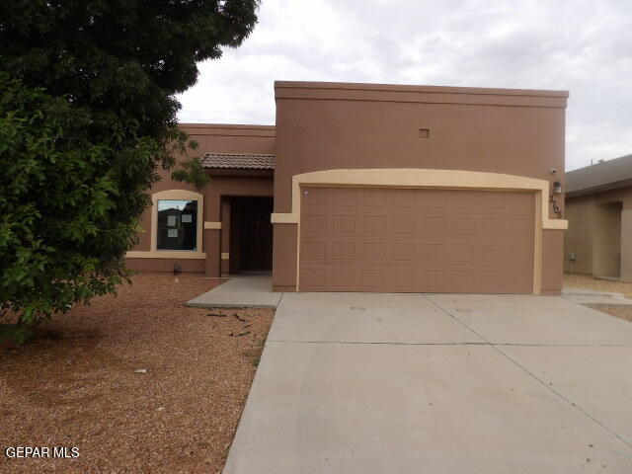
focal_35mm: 24
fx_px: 438
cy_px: 237
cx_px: 316
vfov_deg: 56.8
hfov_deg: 71.6
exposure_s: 1/701
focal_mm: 4.3
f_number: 3.2
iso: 100
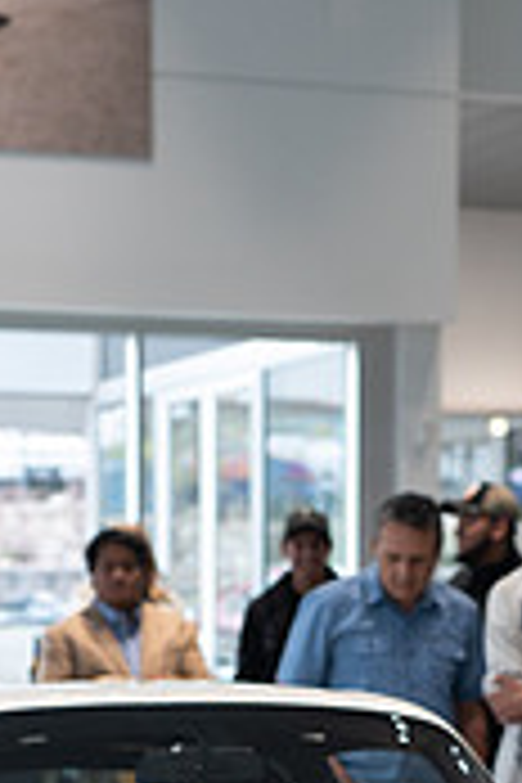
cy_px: 896
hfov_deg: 10.6
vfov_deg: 15.4
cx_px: 340
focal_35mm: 129
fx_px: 2806
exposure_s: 1/250
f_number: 2.8
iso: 2000
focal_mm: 50
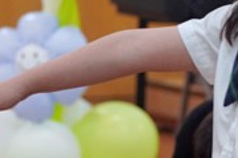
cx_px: -225
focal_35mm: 534
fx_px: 3527
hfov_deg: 3.8
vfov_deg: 2.6
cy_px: -166
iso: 1250
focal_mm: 106
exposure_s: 1/160
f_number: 4
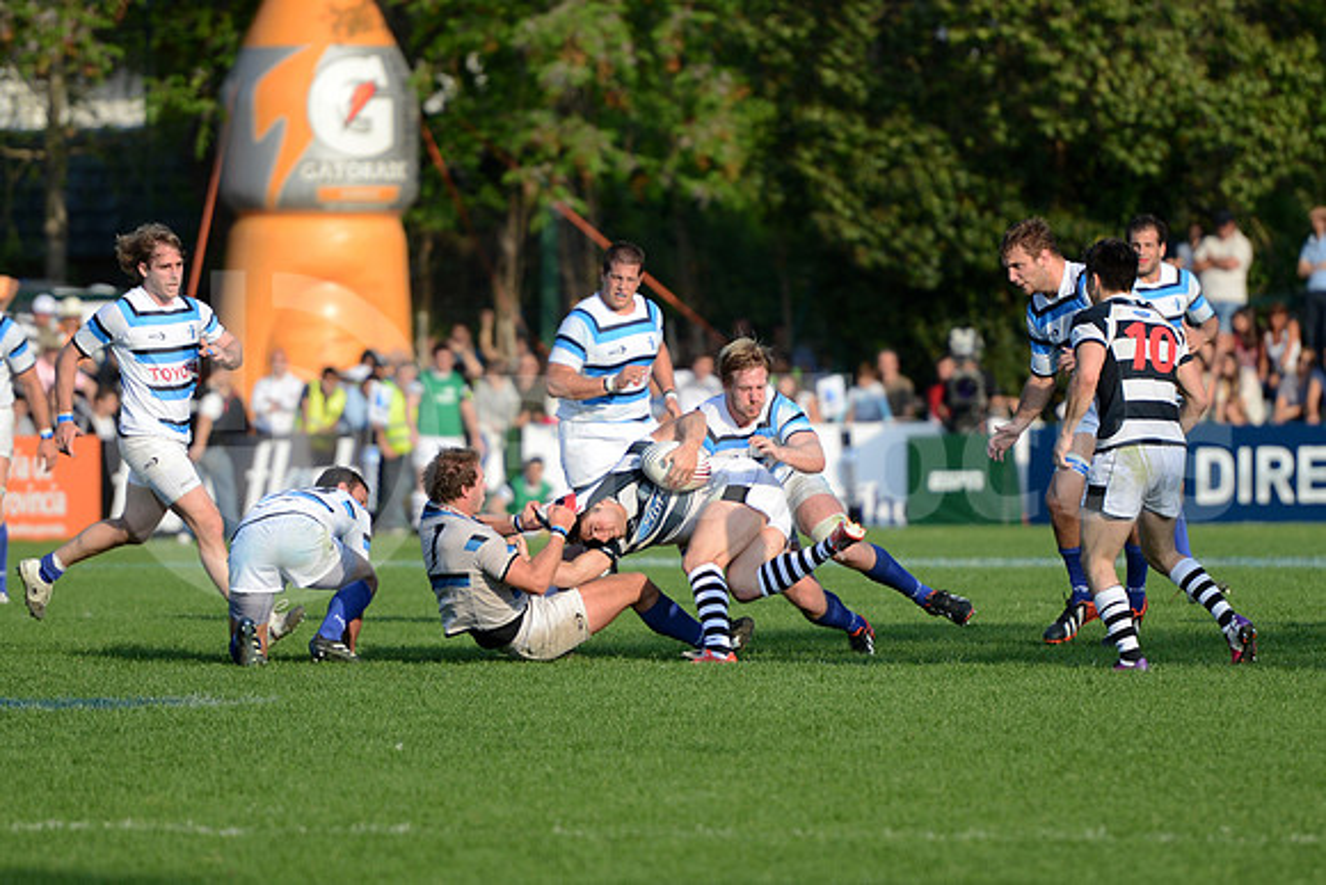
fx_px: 7184
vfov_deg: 7.0
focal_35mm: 195
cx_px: 663
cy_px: 442
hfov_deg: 10.5
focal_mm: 195
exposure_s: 1/2000
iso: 320
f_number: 2.8
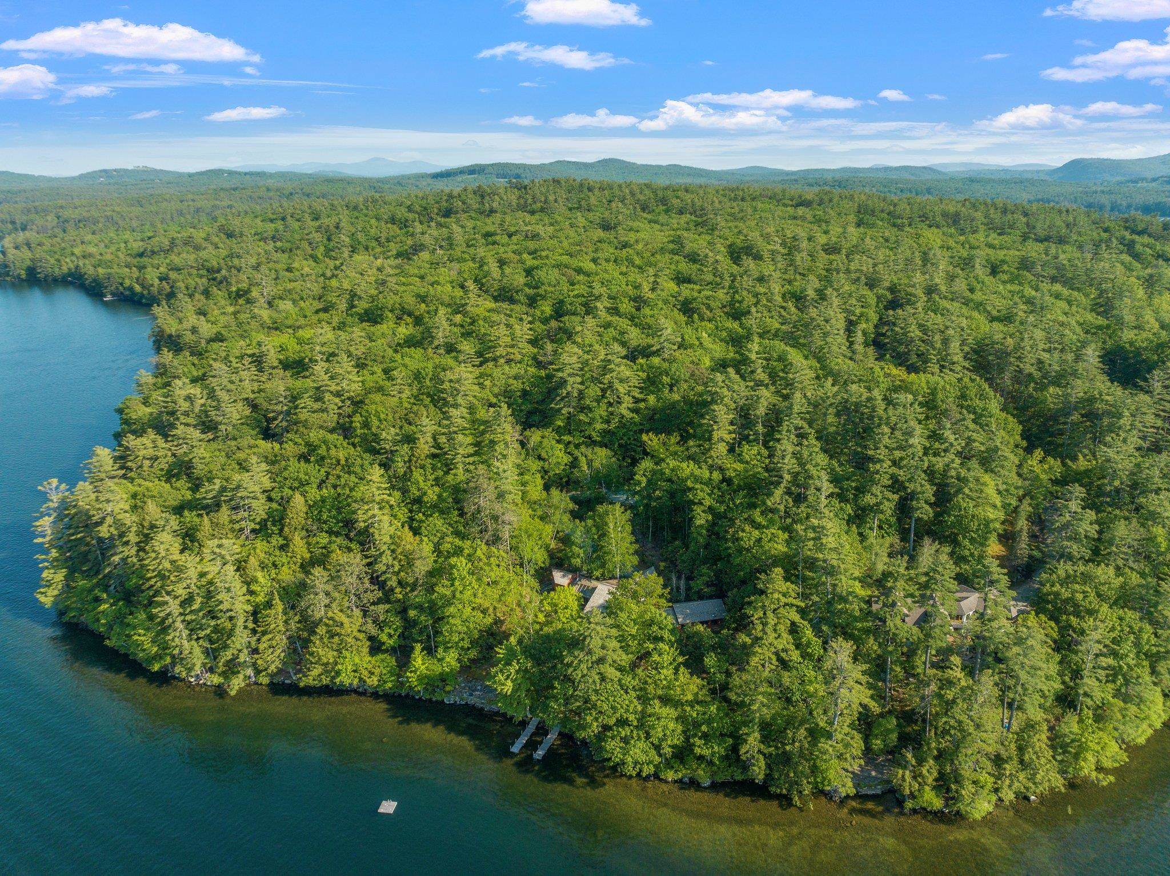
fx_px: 811
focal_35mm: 24
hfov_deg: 71.6
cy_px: 438
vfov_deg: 56.8
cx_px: 585
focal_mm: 12.29
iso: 130
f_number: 2.8
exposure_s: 1/1600
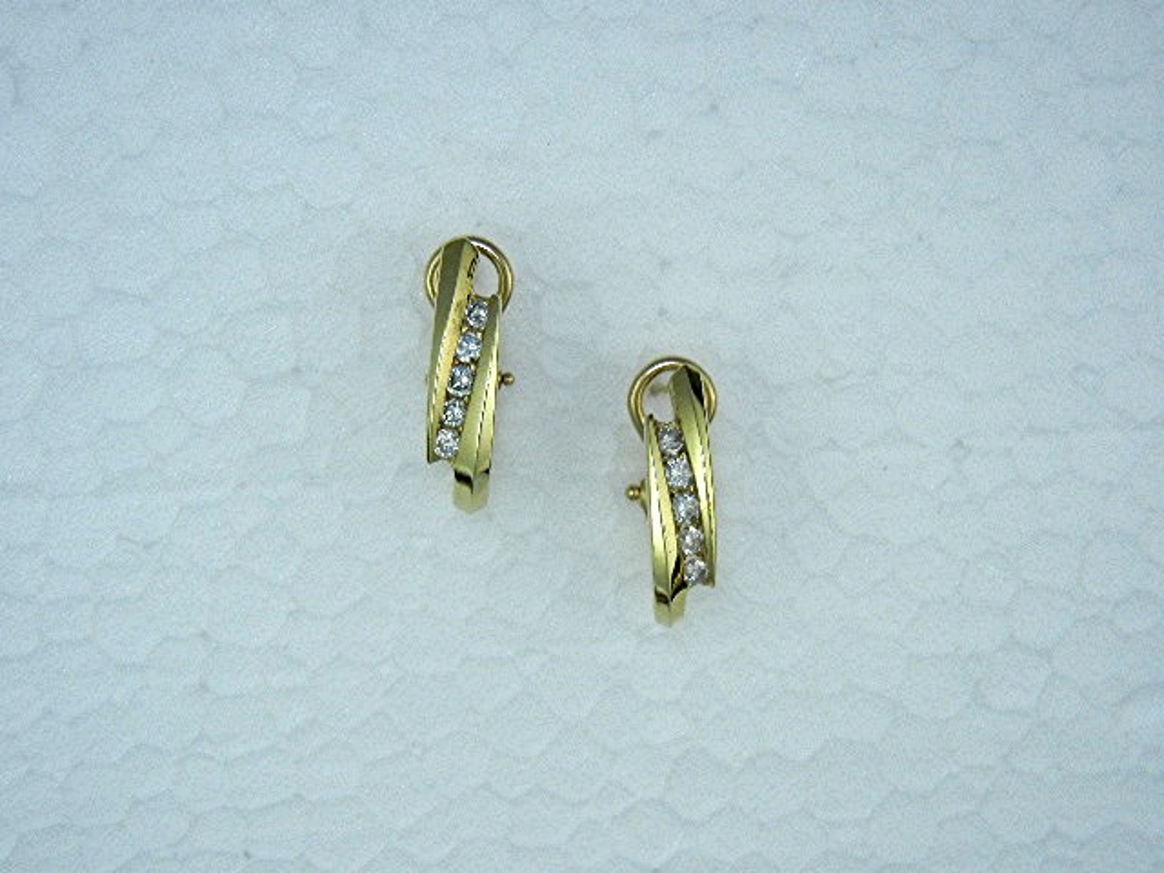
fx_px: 3430
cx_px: 582
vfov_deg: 14.5
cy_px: 436
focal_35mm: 102
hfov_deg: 19.3
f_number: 4.5
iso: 165
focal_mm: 18.3
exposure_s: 1/30
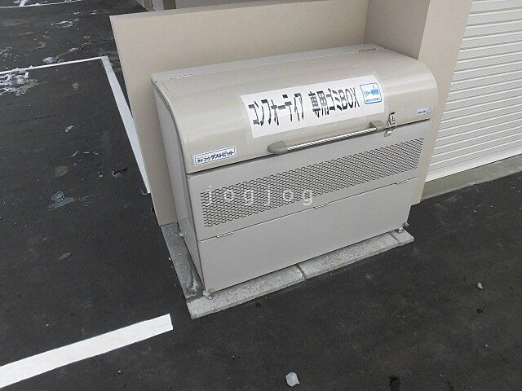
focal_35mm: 24
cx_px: 261
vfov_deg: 56.8
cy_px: 196
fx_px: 362
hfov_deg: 71.6
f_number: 3.1
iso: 100
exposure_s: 1/500
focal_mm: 4.3
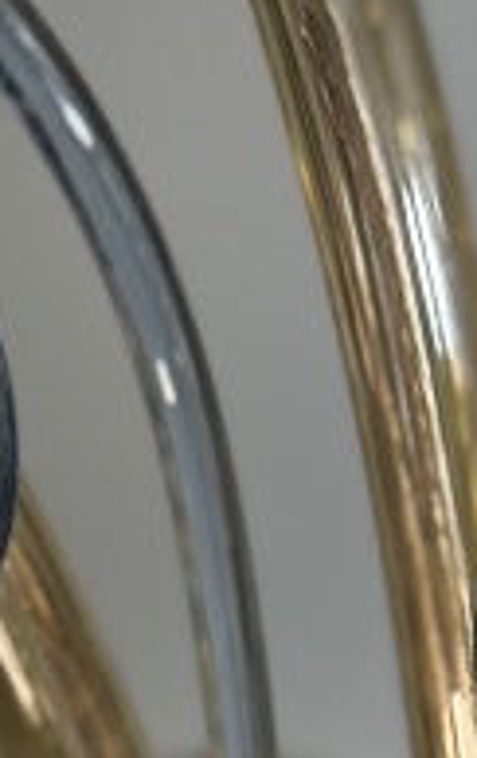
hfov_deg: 4.2
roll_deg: -0.6
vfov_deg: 6.2
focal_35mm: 314
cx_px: 809
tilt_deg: +5.3
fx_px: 6502
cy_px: 2266
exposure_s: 1/50
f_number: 1.78
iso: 80
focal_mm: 6.76
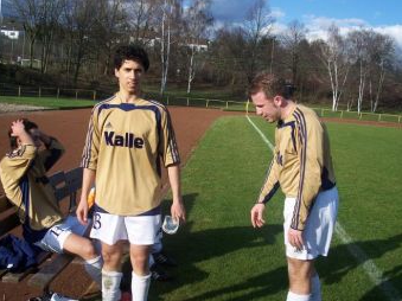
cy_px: 137
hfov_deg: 41.2
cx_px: 177
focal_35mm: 46
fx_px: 534
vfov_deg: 31.5
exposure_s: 1/750
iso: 100
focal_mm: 8
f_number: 4
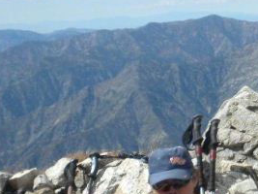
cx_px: 353
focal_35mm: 108
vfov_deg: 13.7
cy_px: 86
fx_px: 805
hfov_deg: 17.0
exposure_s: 1/316
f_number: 10
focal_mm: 6.6
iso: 200
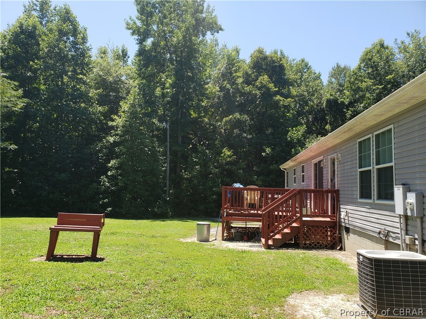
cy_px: 160
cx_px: 213
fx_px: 320
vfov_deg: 53.1
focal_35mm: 26
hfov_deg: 67.3
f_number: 2.4
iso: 50
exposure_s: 1/675
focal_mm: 4.3
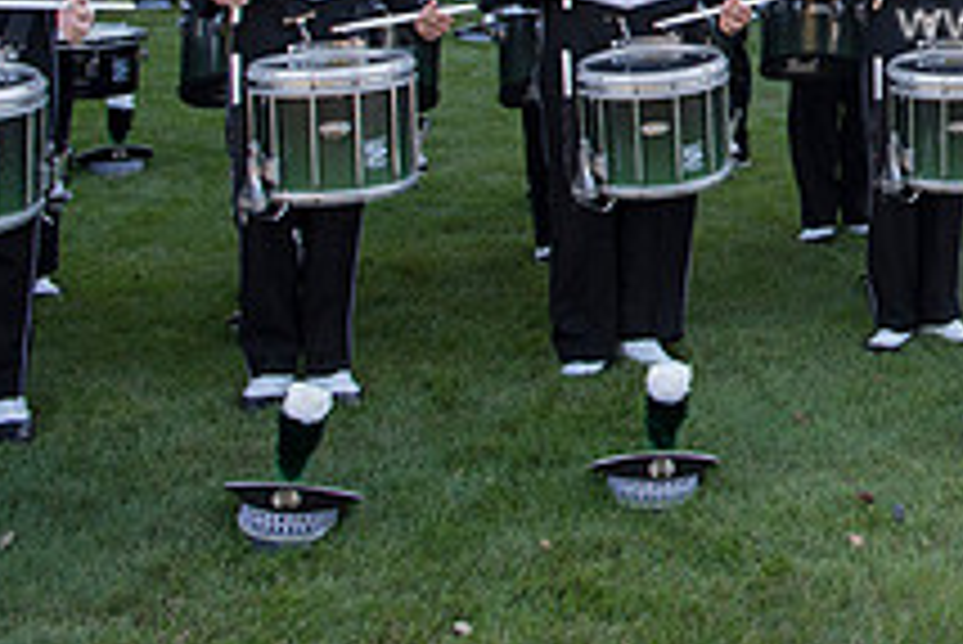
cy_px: -137
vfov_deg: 19.7
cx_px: 1206
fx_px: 1740
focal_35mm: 65
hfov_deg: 26.8
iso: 400
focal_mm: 24
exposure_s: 1/640
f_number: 5
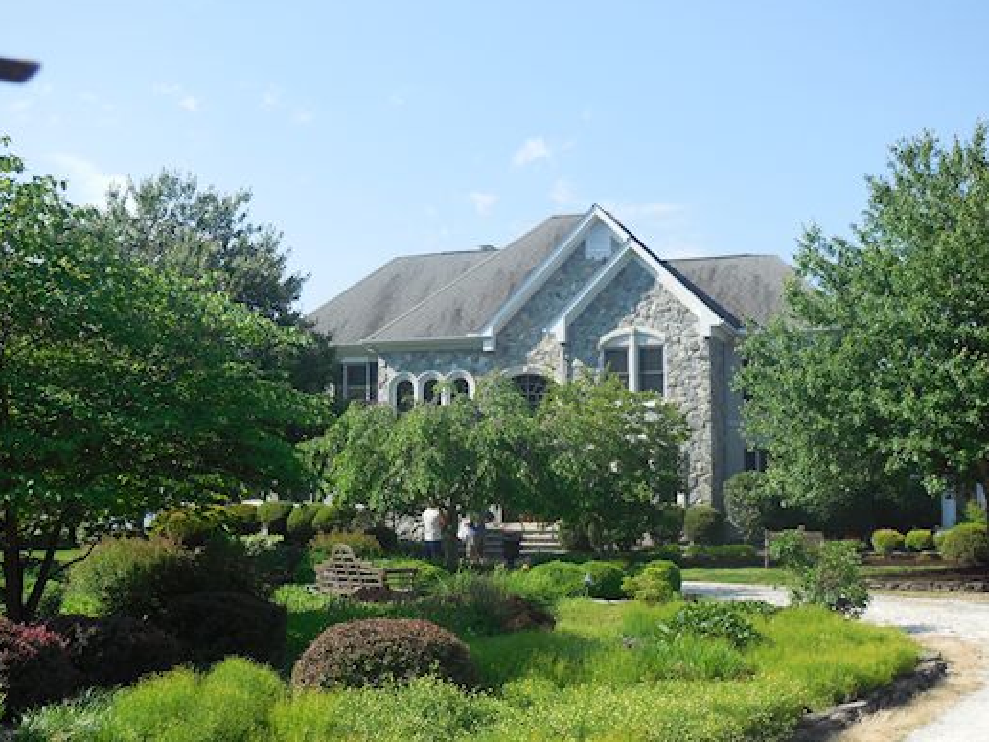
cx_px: 475
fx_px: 1400
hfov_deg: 38.9
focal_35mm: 49
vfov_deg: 29.7
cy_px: 383
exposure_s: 1/640
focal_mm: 8.2
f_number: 3.8
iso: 125
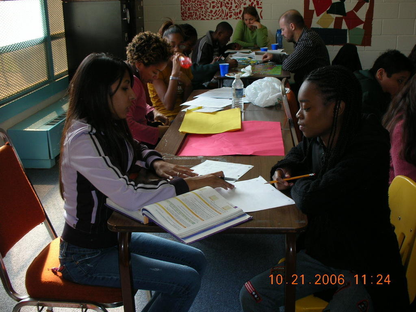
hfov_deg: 41.2
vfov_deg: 31.5
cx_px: 208
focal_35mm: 46
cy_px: 156
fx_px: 553
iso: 50
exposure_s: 1/30
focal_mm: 7.7
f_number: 3.5
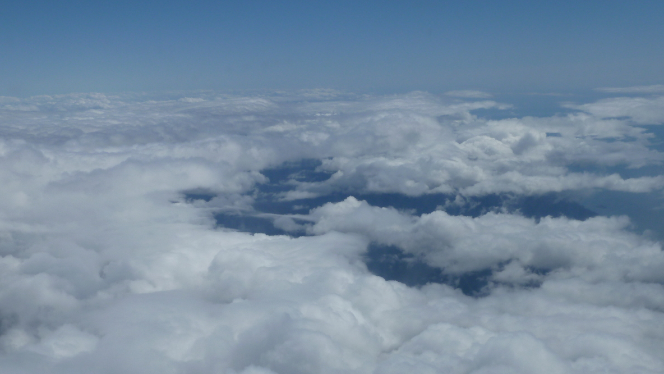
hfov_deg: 39.2
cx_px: 334
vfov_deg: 22.6
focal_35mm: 53
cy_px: 243
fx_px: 933
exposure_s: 1/800
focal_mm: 7.9
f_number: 6.3
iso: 80
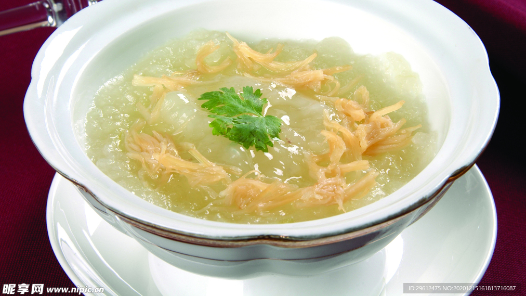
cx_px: 260
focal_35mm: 89
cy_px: 121
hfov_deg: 23.9
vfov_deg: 13.6
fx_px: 1241
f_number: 18
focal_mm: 56
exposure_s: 1/200
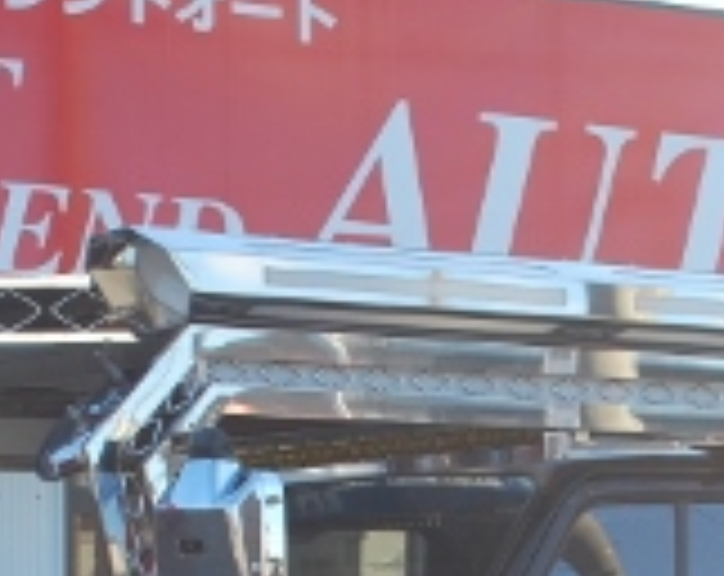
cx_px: 720
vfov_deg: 10.3
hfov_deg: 13.1
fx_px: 3121
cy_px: 765
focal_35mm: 146
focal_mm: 26
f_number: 5.6
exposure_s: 1/125
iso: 100
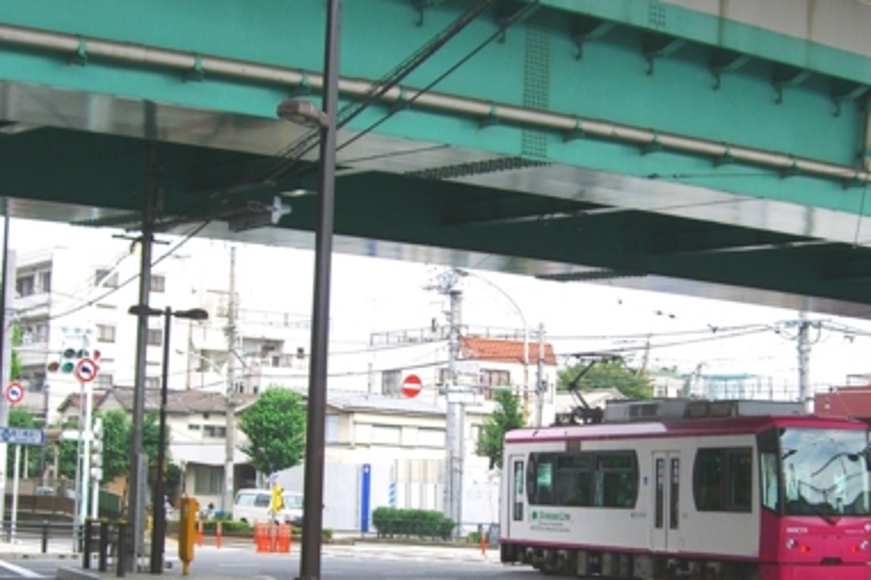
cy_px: 411
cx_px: 567
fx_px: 2008
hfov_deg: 24.4
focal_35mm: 83
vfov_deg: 16.4
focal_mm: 7.9
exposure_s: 1/250
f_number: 4
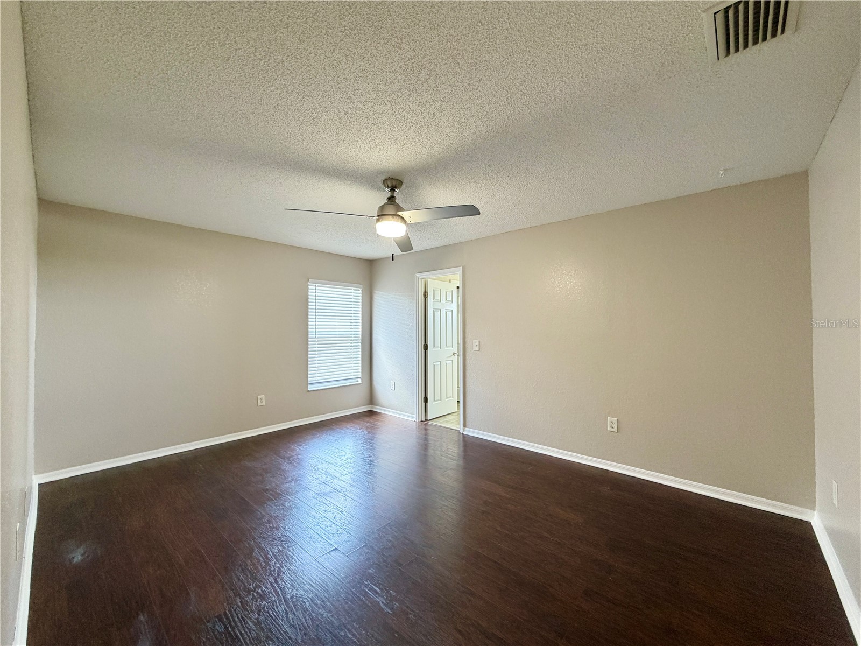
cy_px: 323
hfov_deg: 102.1
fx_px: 348
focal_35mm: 14
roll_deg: +0.3
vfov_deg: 85.7
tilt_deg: +1.2
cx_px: 430
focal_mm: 2.22
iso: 320
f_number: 2.2
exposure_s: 1/60
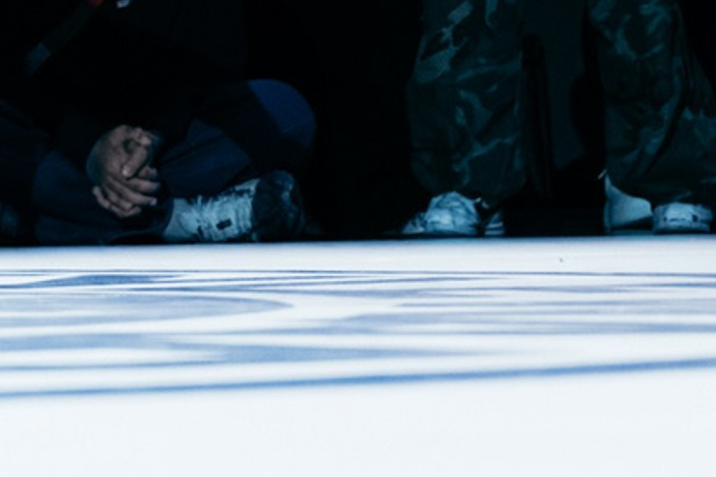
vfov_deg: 7.4
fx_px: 3479
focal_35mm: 175
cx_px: -882
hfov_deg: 10.4
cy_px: -617
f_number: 2.8
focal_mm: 24
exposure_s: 1/800
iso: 3200
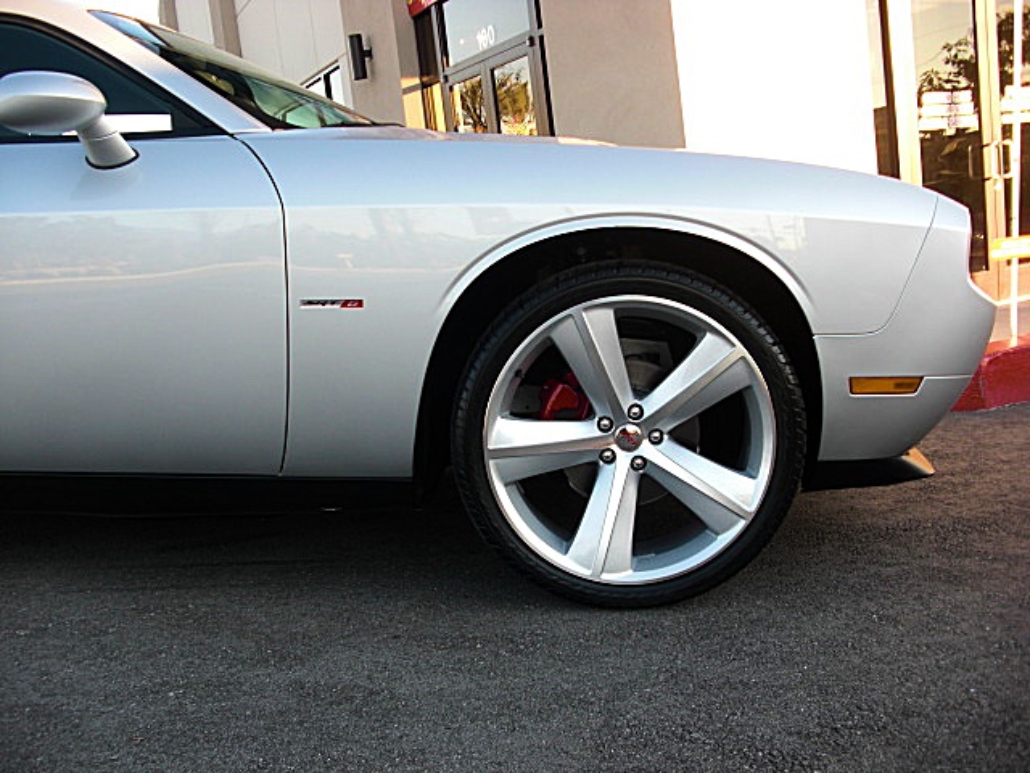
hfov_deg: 51.4
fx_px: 1071
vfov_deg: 39.7
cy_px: 386
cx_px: 515
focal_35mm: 36
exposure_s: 1/100
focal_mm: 6.3
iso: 50
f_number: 2.8
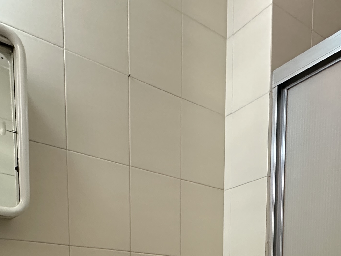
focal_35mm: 40
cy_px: 348
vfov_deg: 28.3
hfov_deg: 46.1
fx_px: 394
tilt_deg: -7.2
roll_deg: -1.1
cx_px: 227
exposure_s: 1/60
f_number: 2.2
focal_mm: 2.22
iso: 500
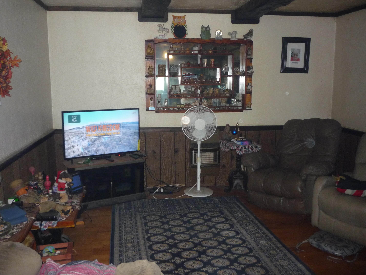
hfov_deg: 56.8
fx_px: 338
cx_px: 183
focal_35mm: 32
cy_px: 138
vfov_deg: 44.2
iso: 250
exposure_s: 1/30
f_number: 3.3
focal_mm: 5.2
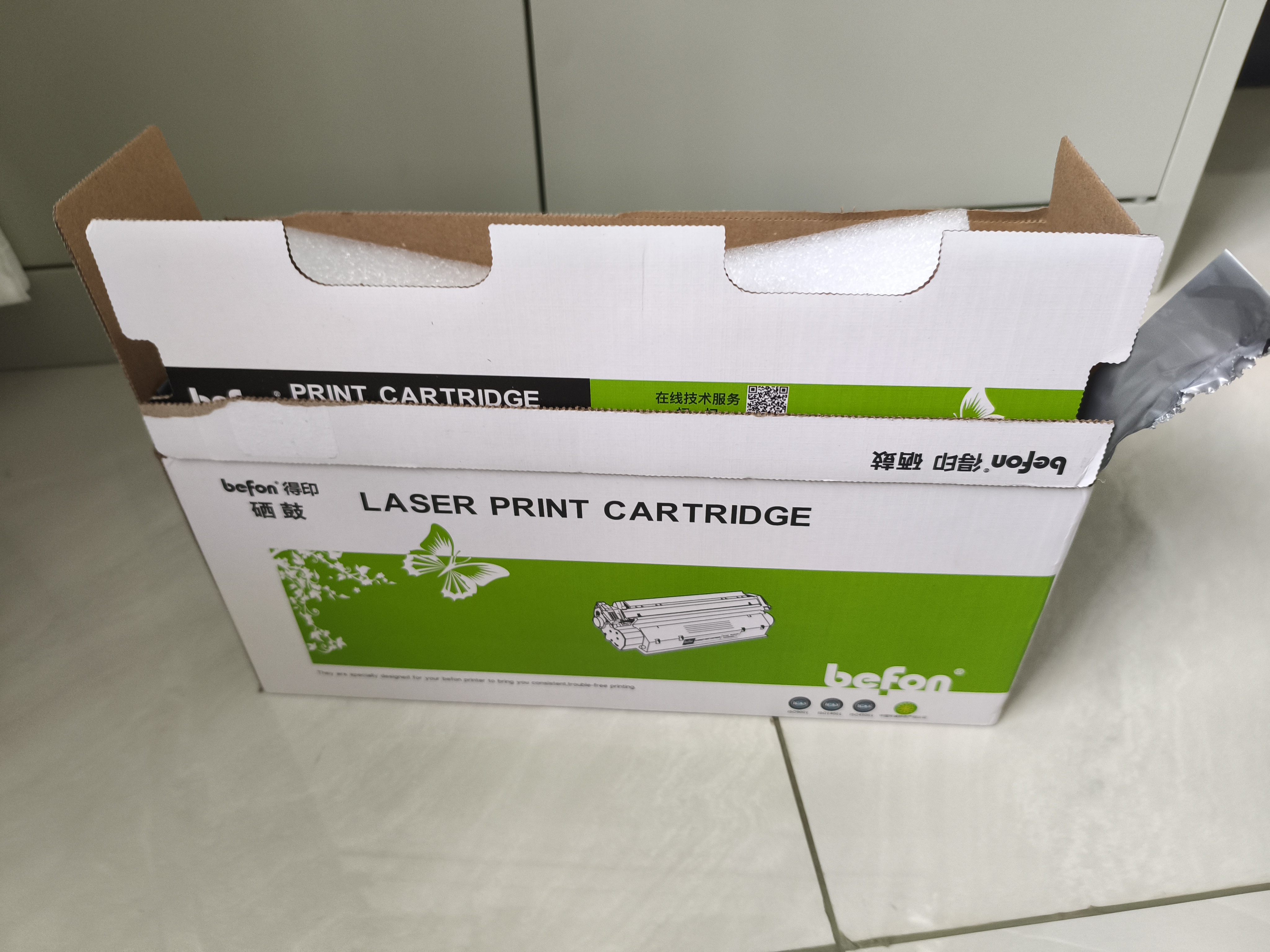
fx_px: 844
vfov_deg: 58.9
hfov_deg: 73.9
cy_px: 476
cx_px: 635
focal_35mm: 23
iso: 640
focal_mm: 5.84
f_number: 1.6
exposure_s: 1/50
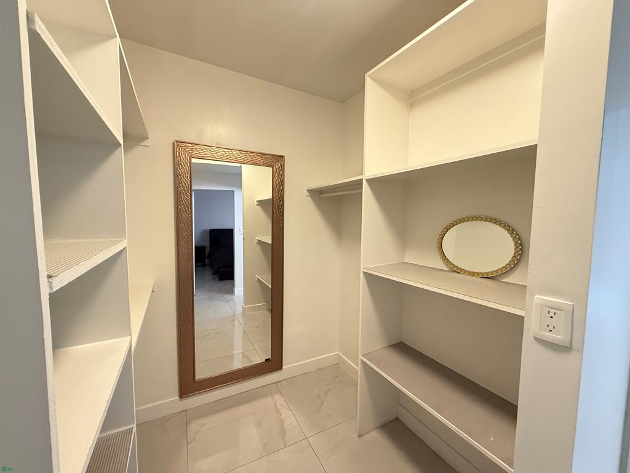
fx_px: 255
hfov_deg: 102.1
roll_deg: -0.4
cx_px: 315
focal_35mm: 14
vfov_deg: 85.7
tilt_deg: -3.4
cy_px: 236
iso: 500
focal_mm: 2.22
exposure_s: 1/60
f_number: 2.2
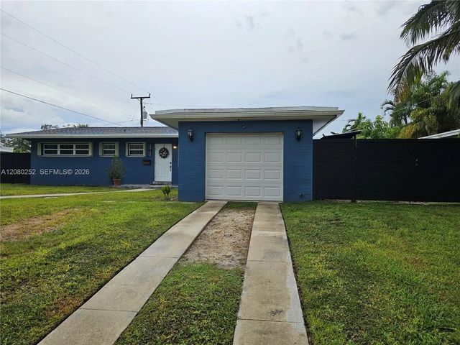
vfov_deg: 58.9
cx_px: 230
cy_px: 172
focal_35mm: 23
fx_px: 306
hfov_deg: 73.9
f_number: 1.7
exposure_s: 1/293
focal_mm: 6.3
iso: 10
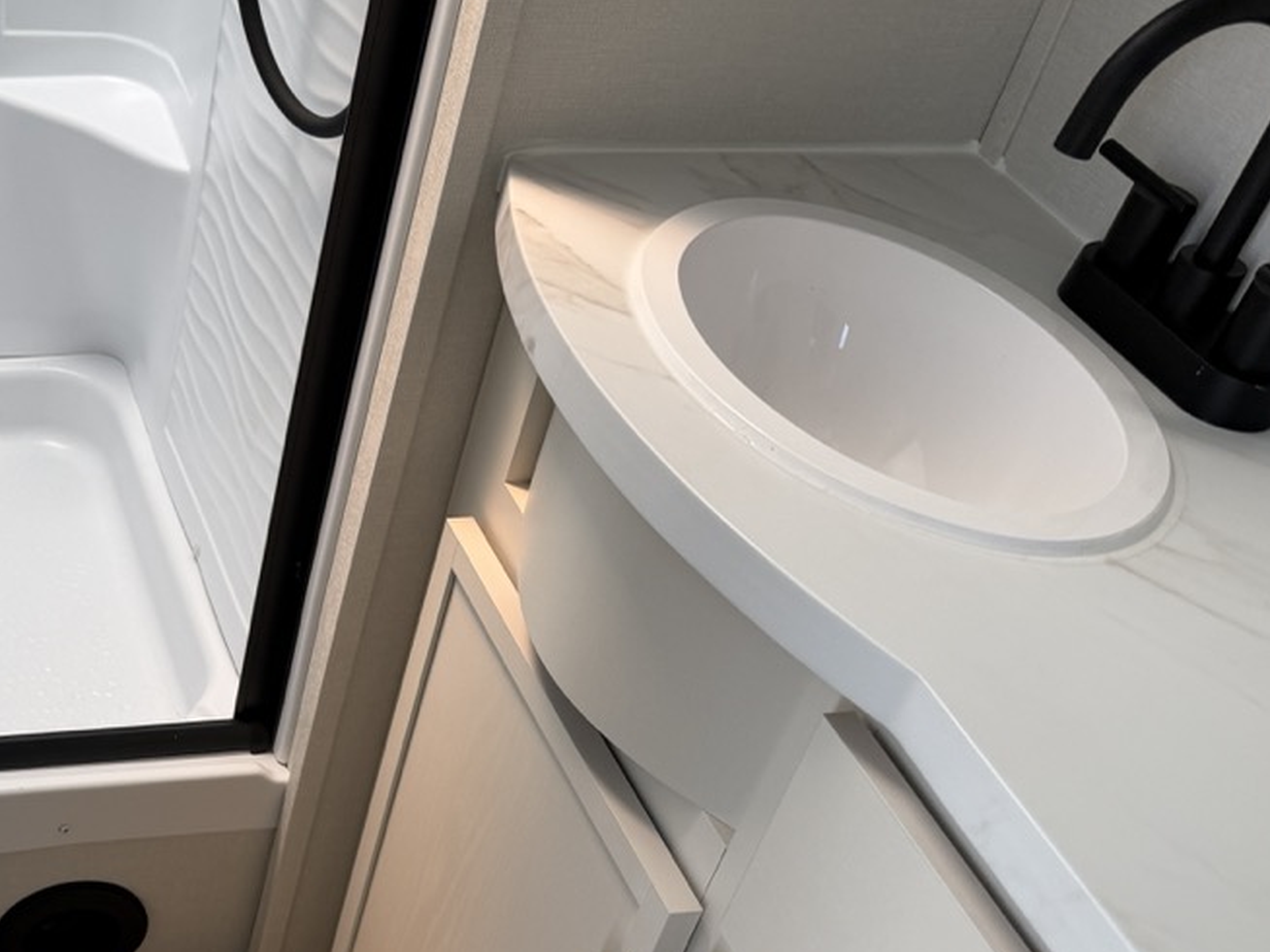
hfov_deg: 37.6
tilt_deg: -43.3
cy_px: 731
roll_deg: -6.4
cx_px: 109
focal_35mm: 47
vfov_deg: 30.3
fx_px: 1724
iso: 80
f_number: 1.78
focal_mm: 6.76
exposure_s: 1/309
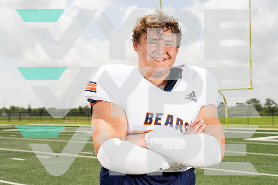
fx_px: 456
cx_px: 139
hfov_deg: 33.9
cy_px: 92
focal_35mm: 59
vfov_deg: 23.0
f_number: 8
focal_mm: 59
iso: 100
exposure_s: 1/250
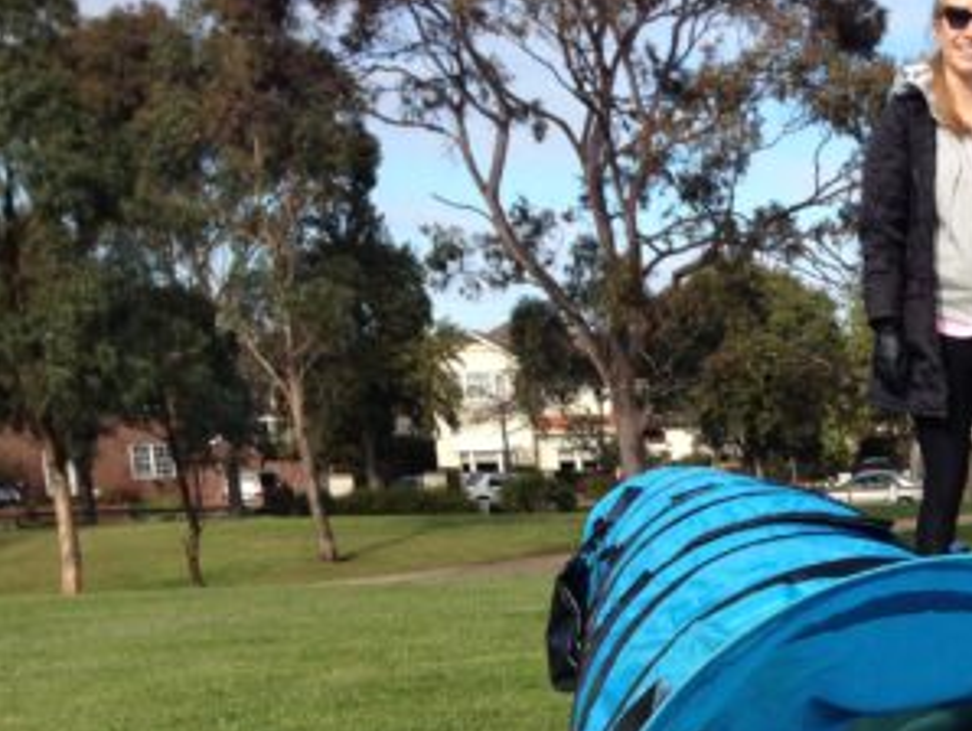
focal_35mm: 85
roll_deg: +3.0
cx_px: 985
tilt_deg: -14.1
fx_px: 2389
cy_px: 927
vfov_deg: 16.5
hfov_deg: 22.1
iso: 50
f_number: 2.4
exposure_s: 1/1232
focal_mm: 4.12
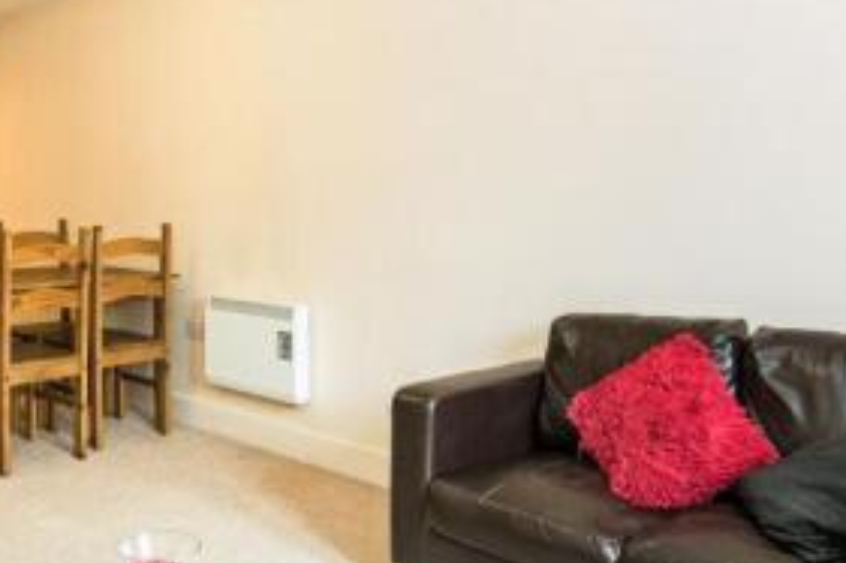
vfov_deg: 37.6
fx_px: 822
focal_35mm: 35
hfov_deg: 54.0
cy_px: 349
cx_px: 334
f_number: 8
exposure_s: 1/8
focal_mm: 10
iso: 200
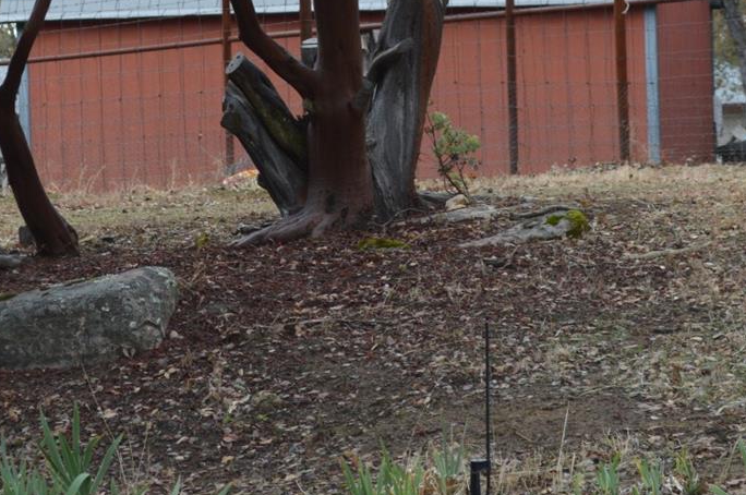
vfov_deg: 9.2
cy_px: 23
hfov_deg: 13.9
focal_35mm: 148
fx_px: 3065
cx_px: 426
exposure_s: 1/125
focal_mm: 45
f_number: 5.6
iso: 220
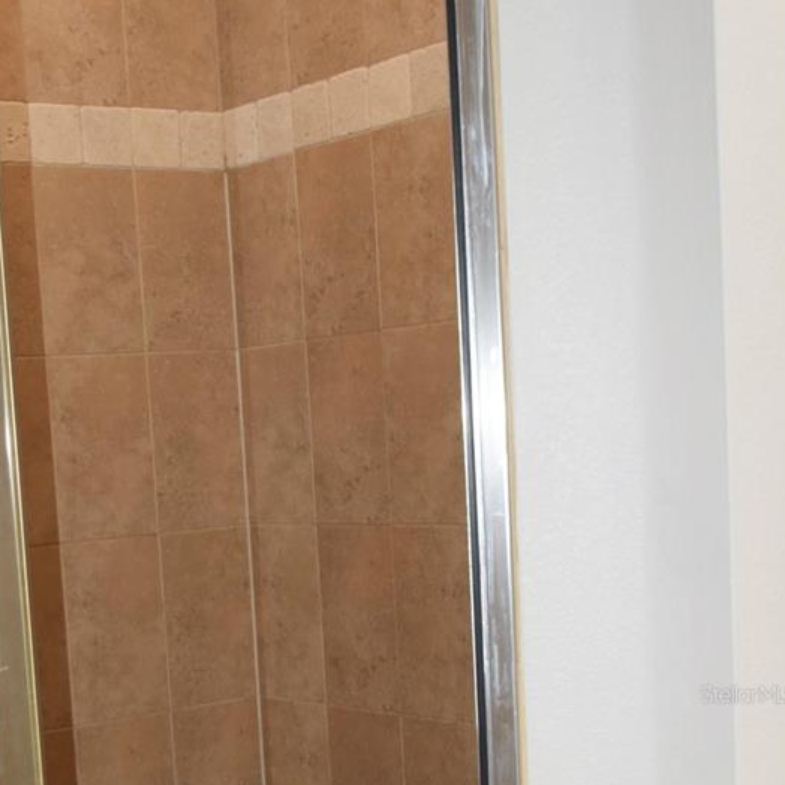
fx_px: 1796
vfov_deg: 24.0
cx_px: 202
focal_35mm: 70
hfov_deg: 24.4
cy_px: 694
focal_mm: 24
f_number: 4.5
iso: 800
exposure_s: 1/60
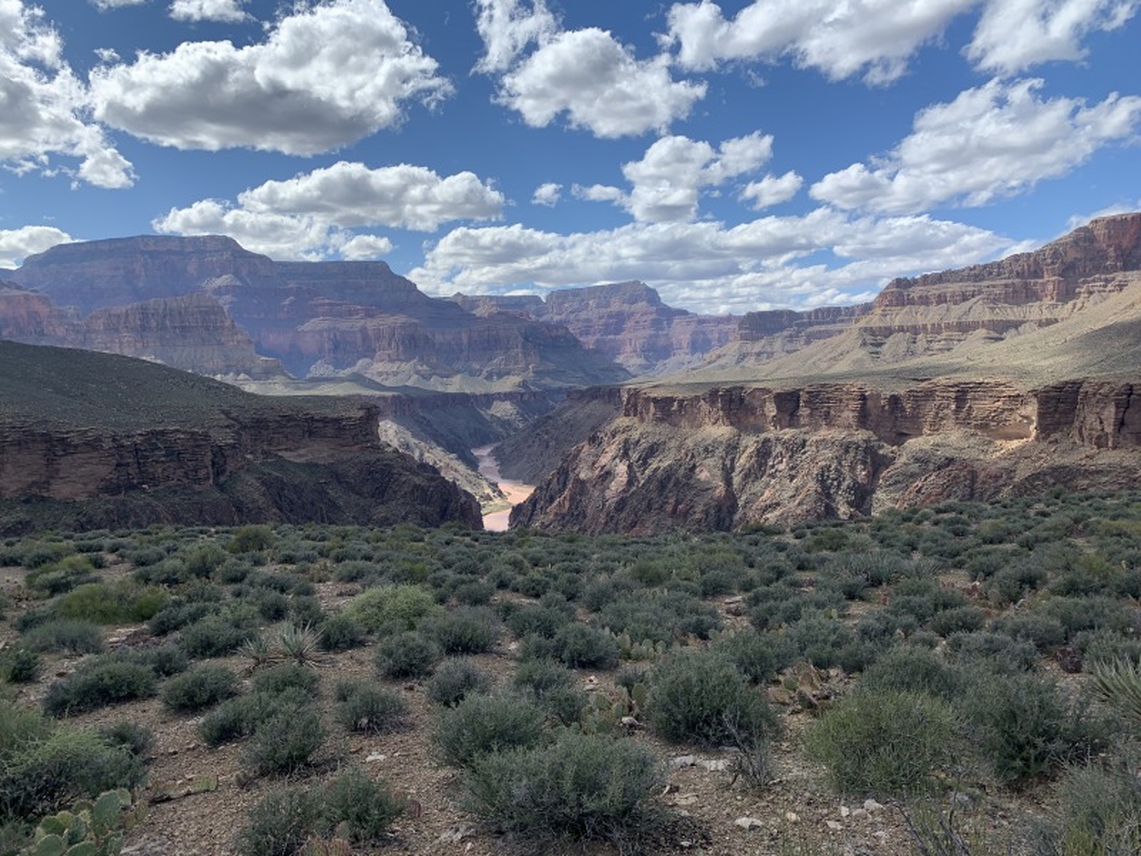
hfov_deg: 67.3
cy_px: 428
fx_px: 857
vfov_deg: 53.1
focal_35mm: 26
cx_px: 570
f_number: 1.8
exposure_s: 1/2309
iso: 25
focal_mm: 4.25
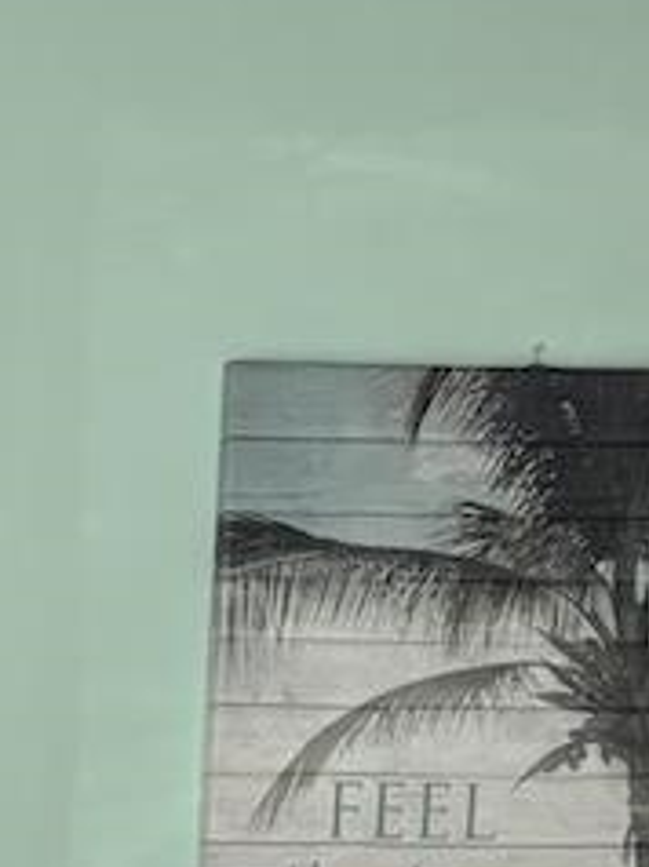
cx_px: -306
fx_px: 3506
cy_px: 1967
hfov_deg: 10.2
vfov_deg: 11.9
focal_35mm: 140
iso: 125
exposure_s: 1/121
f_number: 1.6
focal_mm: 5.96
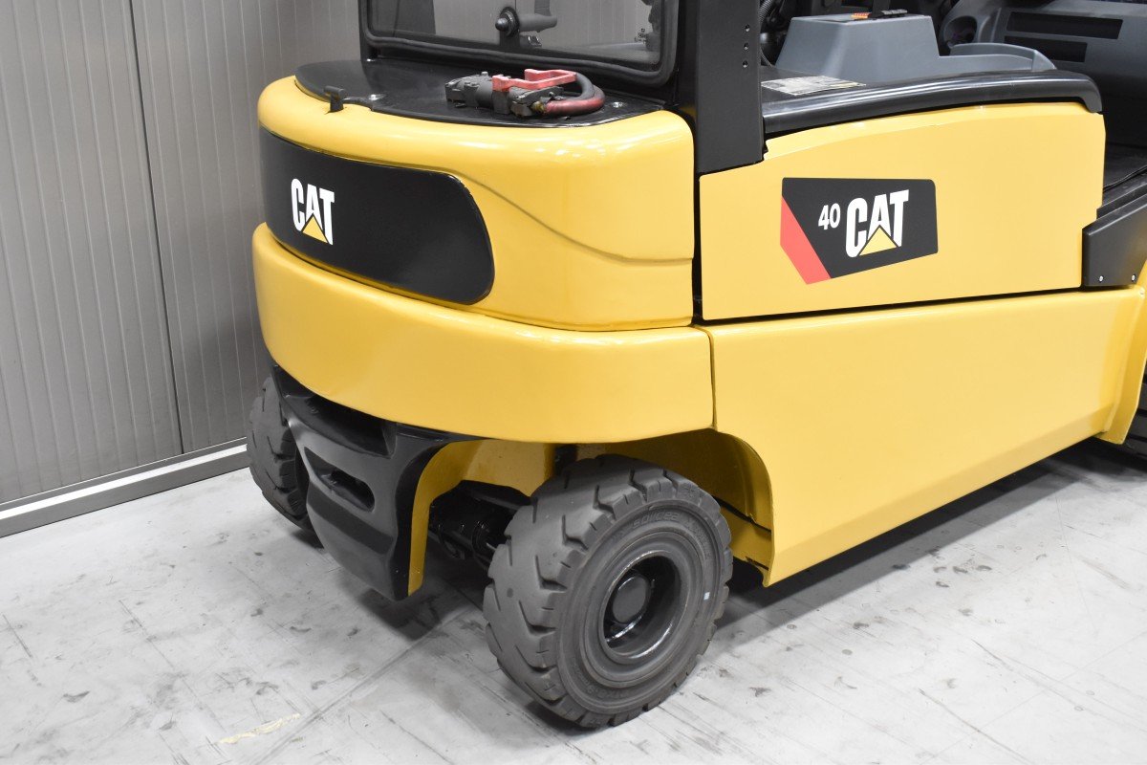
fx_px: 1290
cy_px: 382
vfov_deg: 33.0
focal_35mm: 40
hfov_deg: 47.9
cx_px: 574
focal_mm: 27
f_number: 5
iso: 1600
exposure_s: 1/25
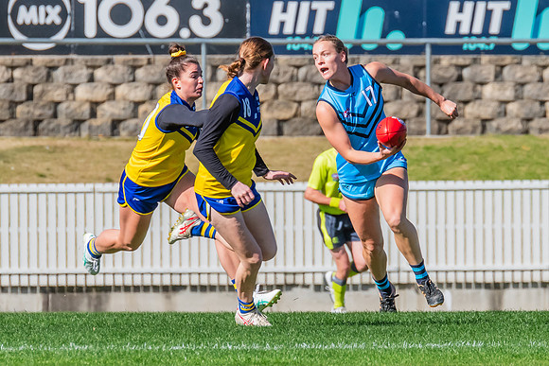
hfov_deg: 2.2
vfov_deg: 1.5
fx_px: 14334
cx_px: 324
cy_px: 130
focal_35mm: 940
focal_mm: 420
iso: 800
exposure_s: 1/1250
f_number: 11
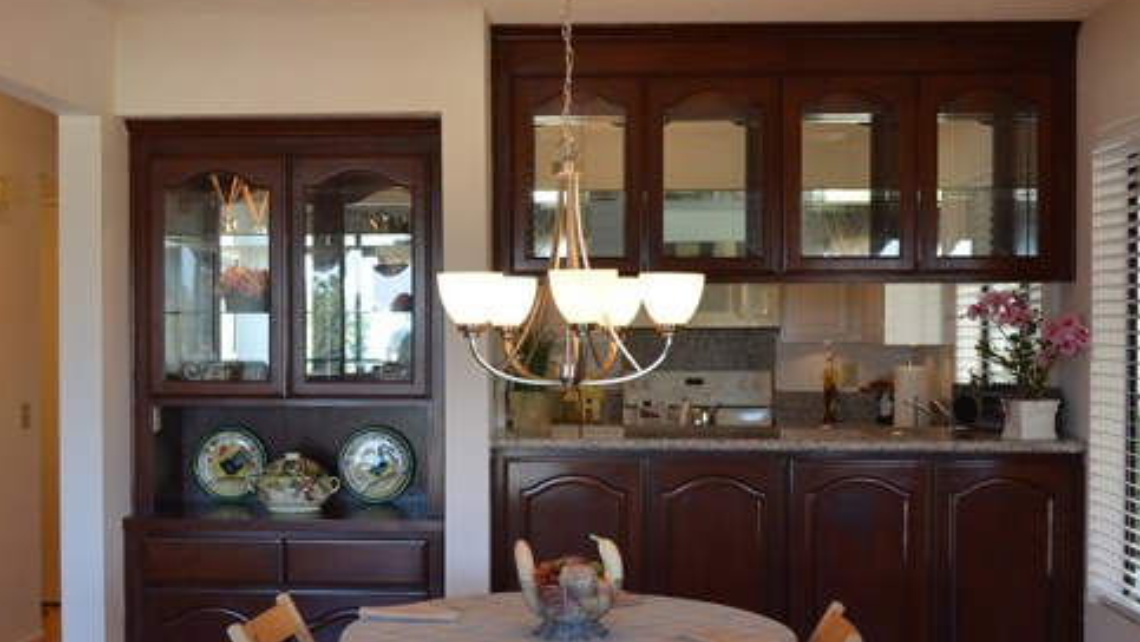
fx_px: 1633
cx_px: 484
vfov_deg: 22.2
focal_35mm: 54
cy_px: 352
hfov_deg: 38.4
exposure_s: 1/80
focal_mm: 26
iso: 400
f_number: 4.5
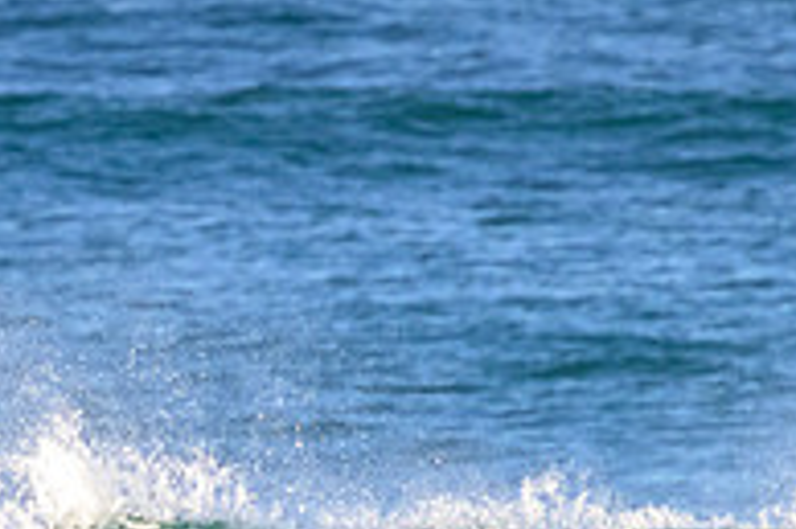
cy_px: 716
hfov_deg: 0.9
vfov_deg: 0.6
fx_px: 52866
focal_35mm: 2393
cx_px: 431
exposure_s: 1/1600
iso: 2500
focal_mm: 800
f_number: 11
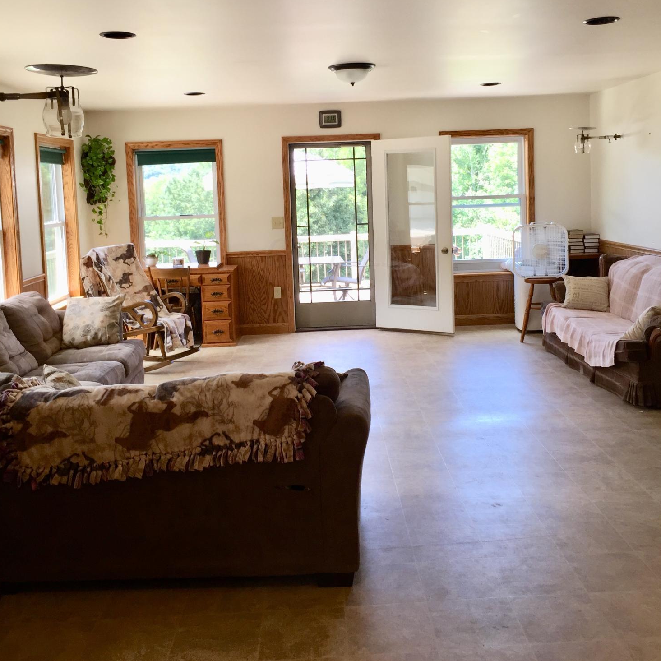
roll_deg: +2.2
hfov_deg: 47.2
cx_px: 333
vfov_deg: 46.8
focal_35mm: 35
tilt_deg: -4.1
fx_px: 756
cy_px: 251
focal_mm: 4.15
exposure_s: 1/60
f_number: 2.2
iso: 32
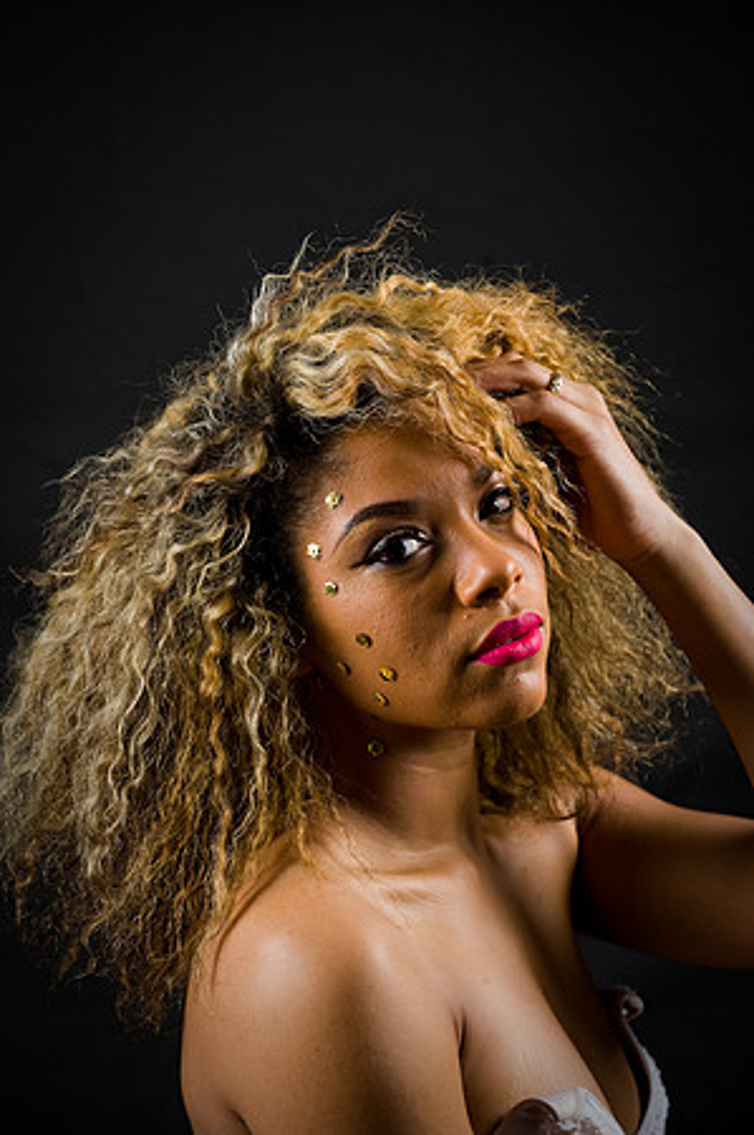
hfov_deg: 9.1
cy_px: 568
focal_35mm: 150
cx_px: 377
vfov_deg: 13.7
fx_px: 4723
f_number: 5.6
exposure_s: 1/125
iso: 200
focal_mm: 150
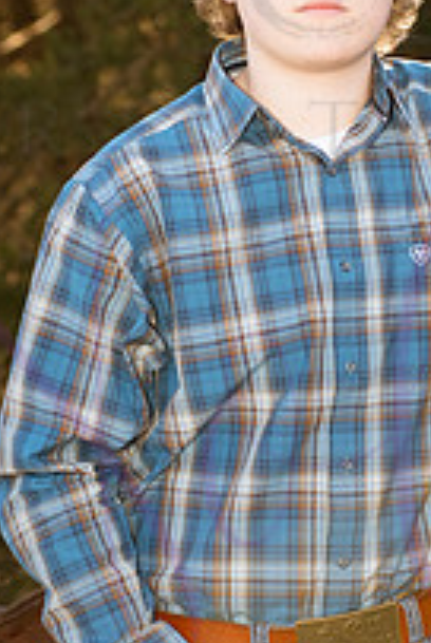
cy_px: 241
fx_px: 3168
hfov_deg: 7.8
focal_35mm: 177
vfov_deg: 11.6
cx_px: 330
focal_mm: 80
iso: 800
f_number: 5
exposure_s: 1/1000
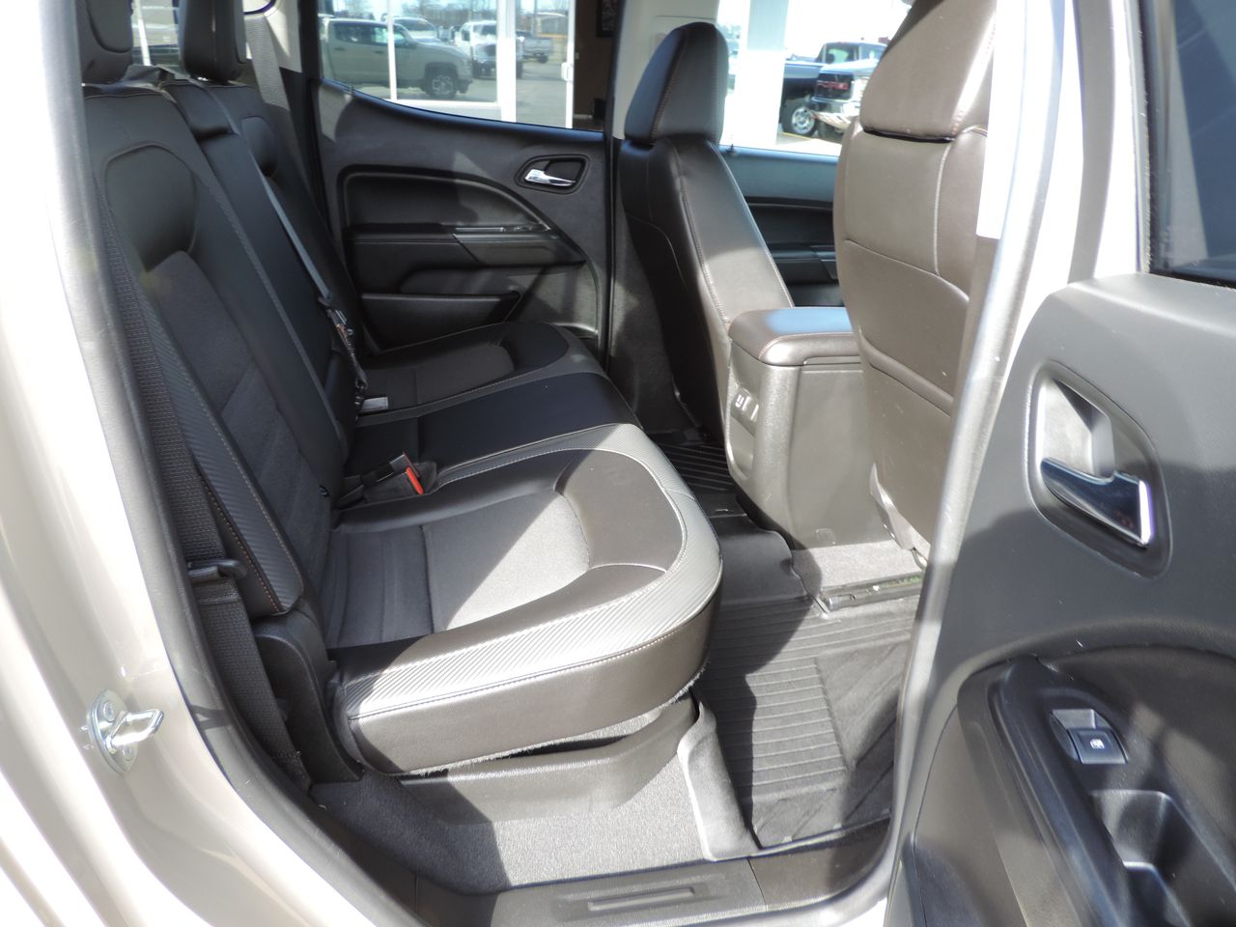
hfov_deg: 71.6
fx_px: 857
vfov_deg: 56.8
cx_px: 618
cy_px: 464
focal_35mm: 24
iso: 80
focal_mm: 4.3
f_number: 3
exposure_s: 1/50
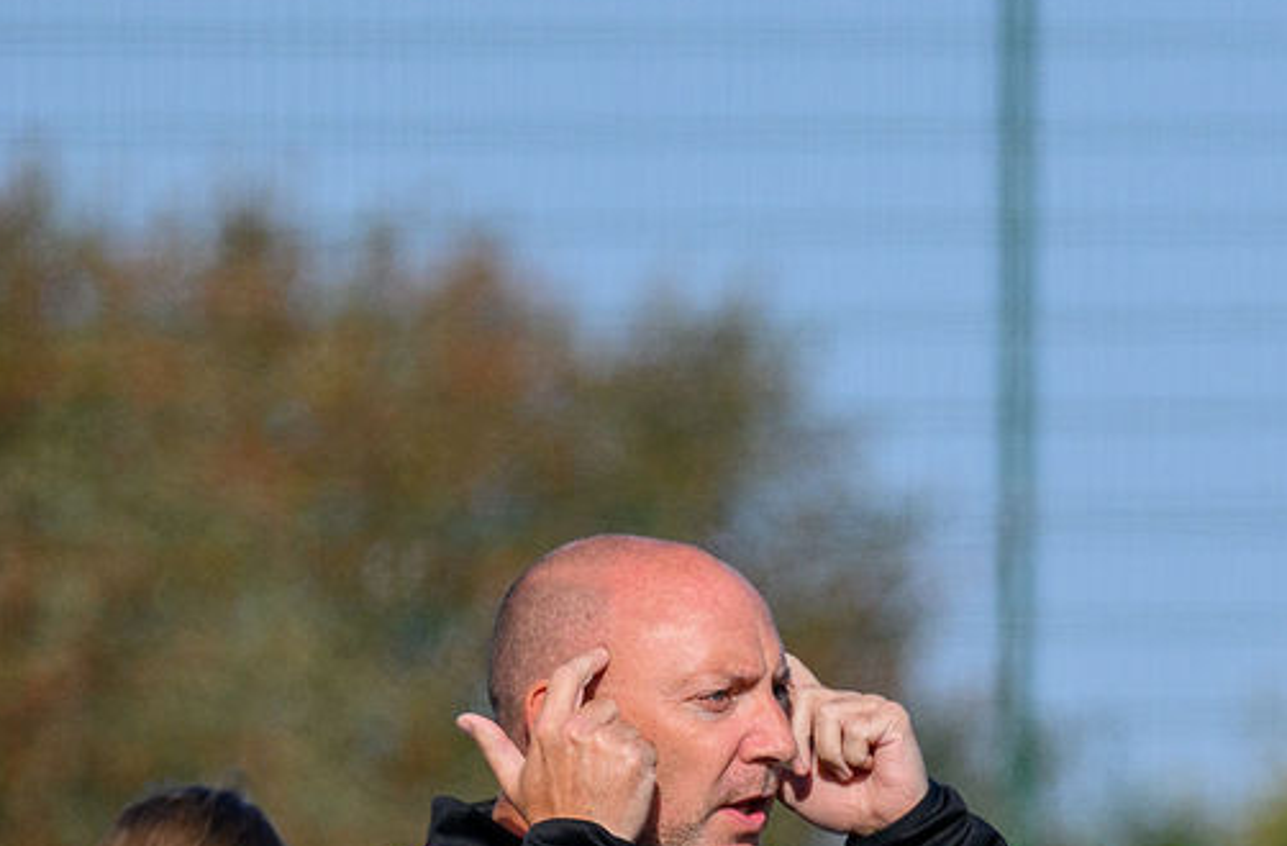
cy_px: 1251
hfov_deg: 1.6
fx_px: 47554
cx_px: 1190
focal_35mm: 1336
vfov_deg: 1.0
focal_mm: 300
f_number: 5.3
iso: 400
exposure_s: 1/2000
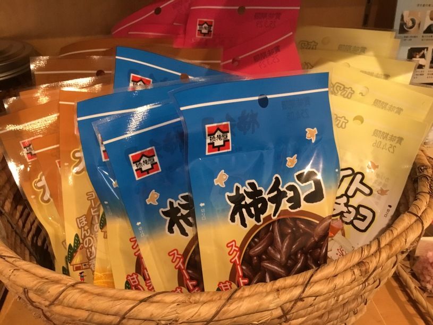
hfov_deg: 58.4
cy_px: 162
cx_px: 216
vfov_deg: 45.4
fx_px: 388
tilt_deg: -34.3
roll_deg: +1.2
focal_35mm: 31
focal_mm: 3.3
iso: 200
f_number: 2.4
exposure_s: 1/17
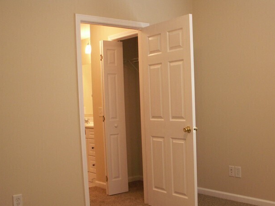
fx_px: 366
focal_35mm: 46
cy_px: 134
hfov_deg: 40.8
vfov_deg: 31.3
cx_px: 178
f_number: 2.8
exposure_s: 1/40
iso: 125
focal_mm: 5.86
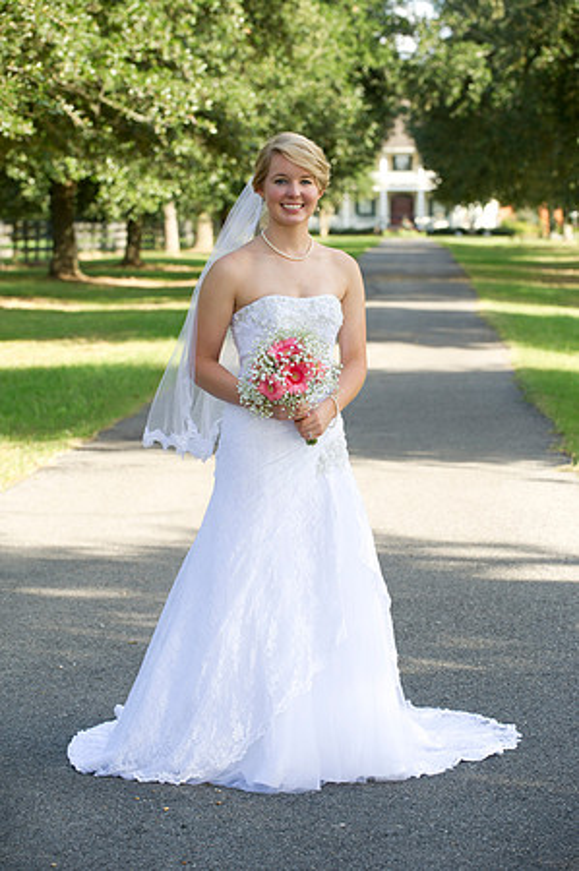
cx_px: 290
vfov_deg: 17.7
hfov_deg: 11.8
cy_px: 436
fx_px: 2805
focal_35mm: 116
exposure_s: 1/250
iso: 320
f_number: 5.6
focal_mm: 116
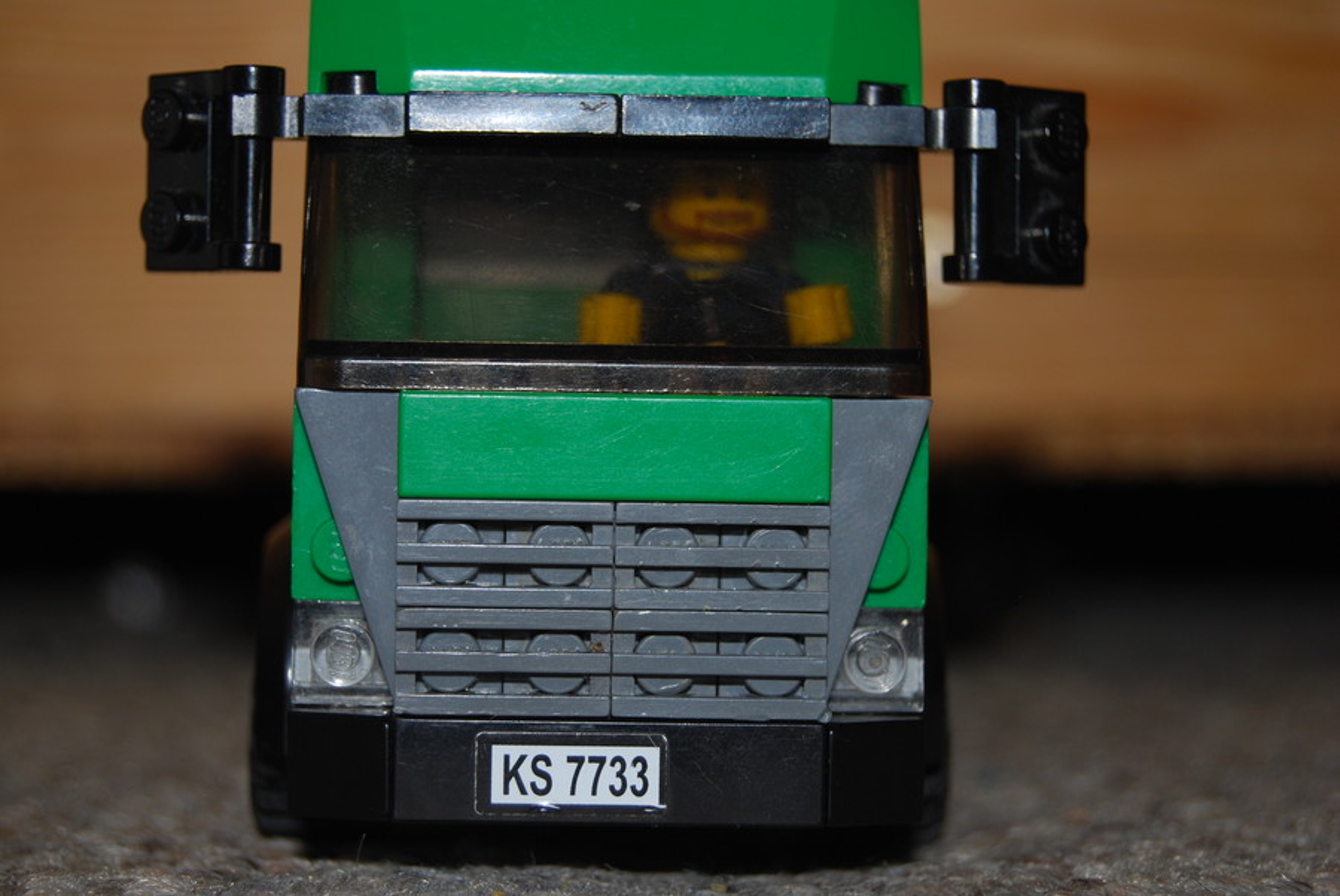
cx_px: 670
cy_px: 448
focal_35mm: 82
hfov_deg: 24.6
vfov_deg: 16.6
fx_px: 3074
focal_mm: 55
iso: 200
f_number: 5.6
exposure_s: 1/60
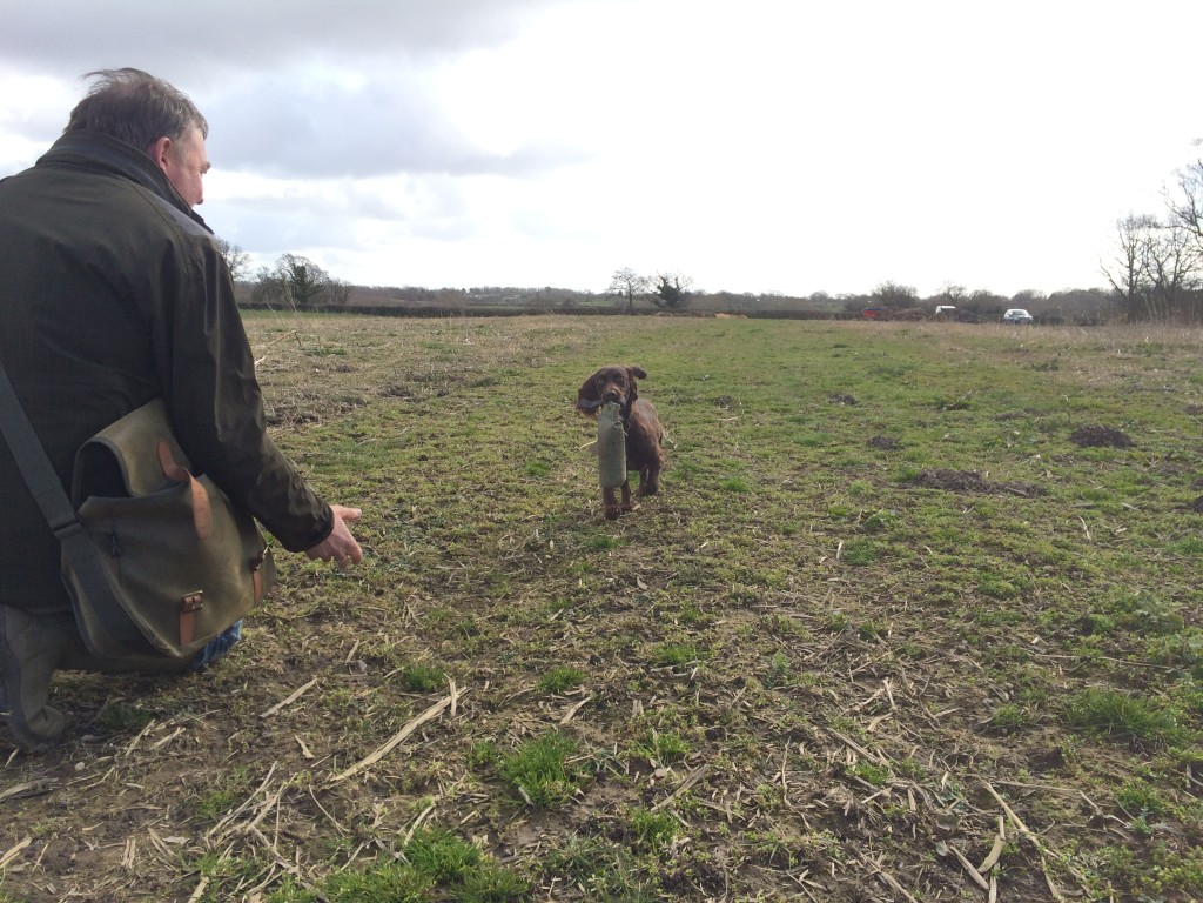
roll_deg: +1.6
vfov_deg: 48.2
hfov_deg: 61.7
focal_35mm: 29
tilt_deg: -9.1
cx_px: 602
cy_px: 452
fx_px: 1008
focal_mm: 4.15
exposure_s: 1/760
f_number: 2.2
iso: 32
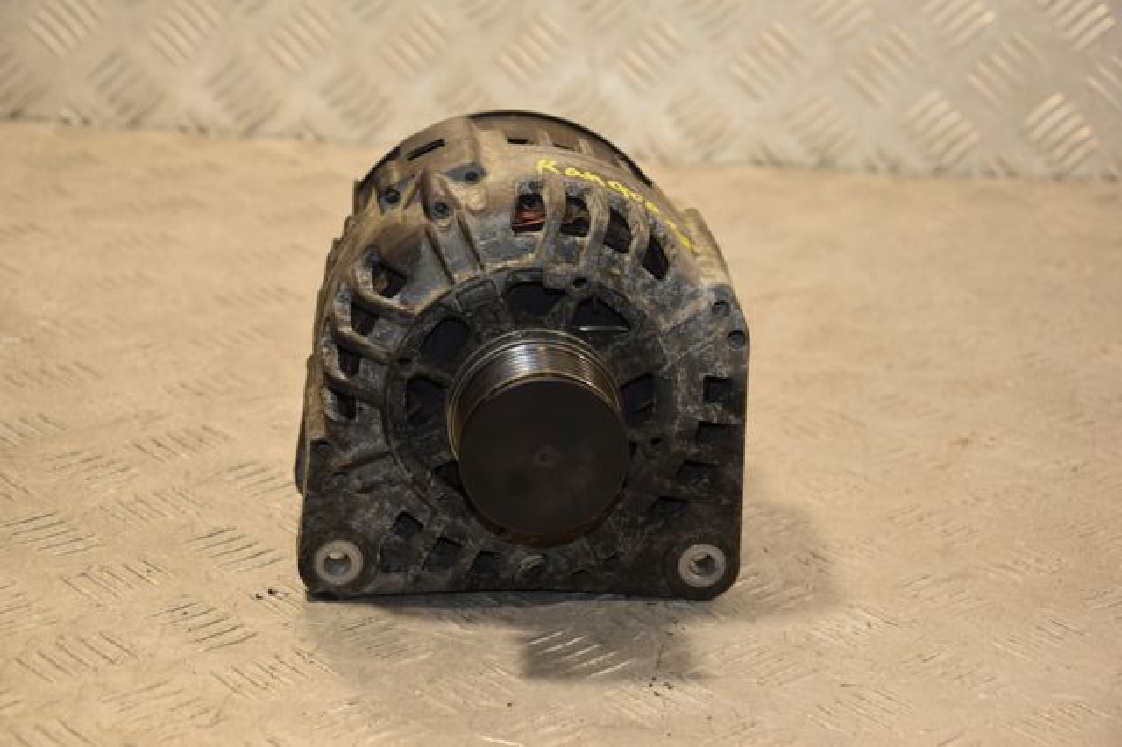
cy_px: 374
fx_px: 2897
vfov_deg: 14.7
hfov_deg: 21.9
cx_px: 561
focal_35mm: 93
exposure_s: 1/160
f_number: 5.3
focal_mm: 62
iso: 800
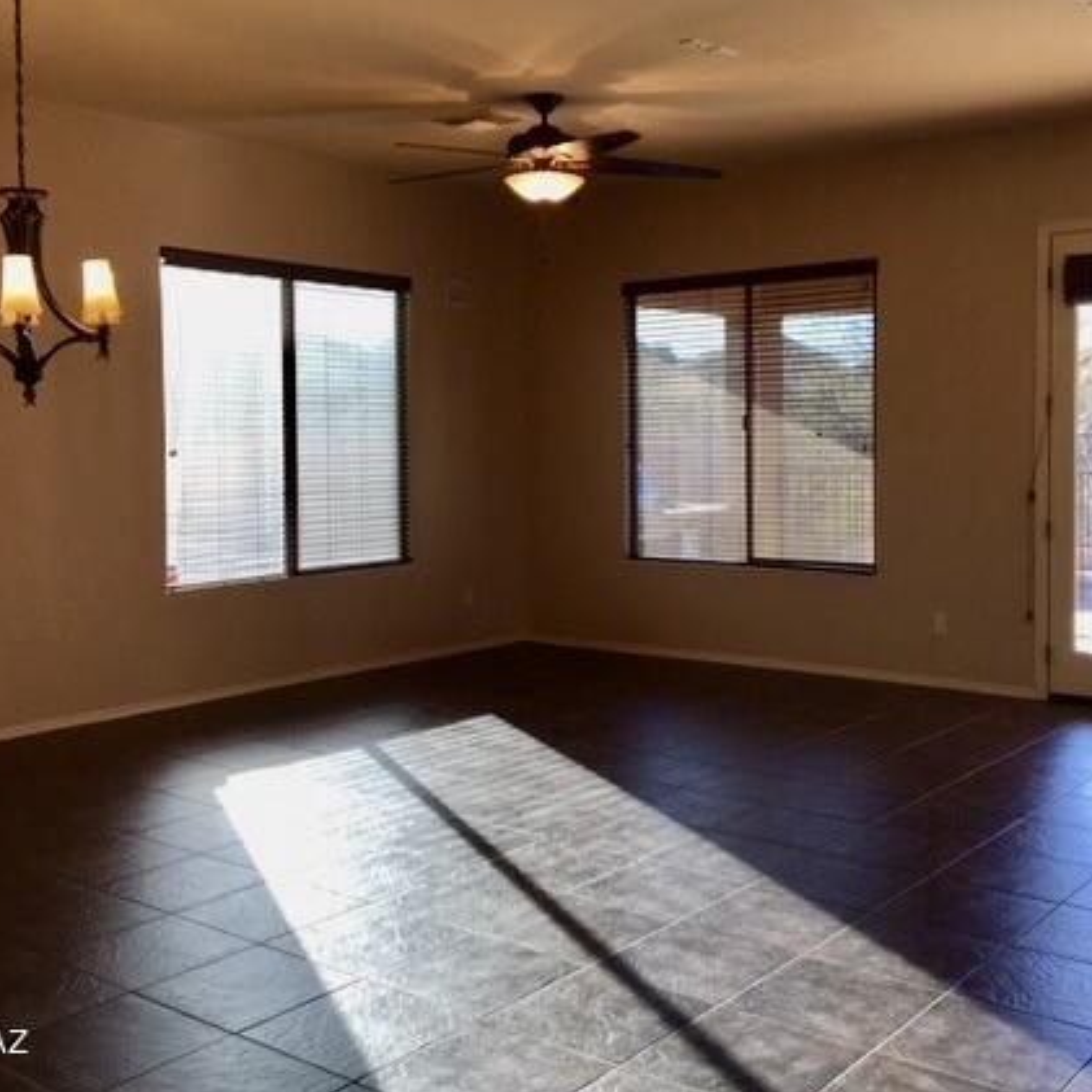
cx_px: 597
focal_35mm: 39
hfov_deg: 42.8
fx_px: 1392
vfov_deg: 42.7
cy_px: 475
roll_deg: +0.2
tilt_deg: -1.9
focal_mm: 4.15
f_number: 2.2
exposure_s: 1/60
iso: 32
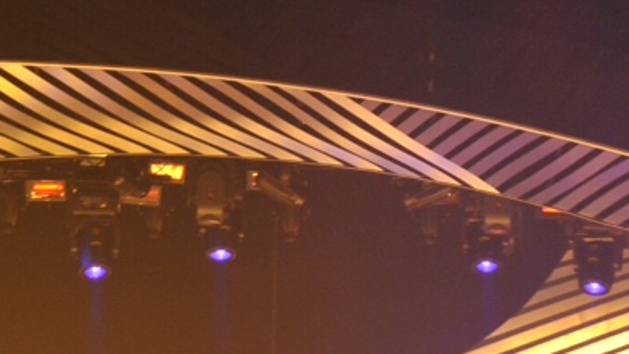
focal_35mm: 192
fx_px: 3203
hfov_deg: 11.2
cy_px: 655
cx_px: 364
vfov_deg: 6.2
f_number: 4
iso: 2000
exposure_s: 1/320
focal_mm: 45
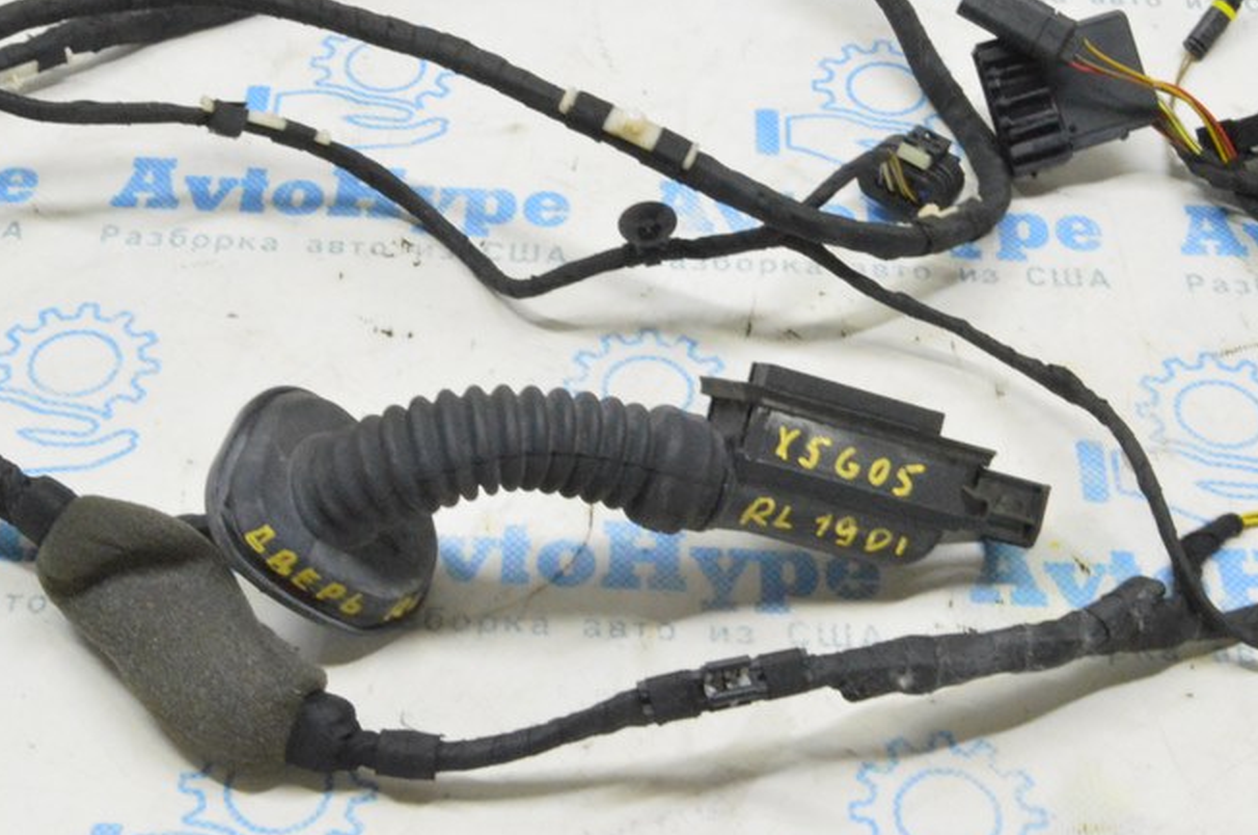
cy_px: 246
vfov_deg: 20.4
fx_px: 2303
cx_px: 594
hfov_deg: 30.5
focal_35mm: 66
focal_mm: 28
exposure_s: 1/15
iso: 6400
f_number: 20
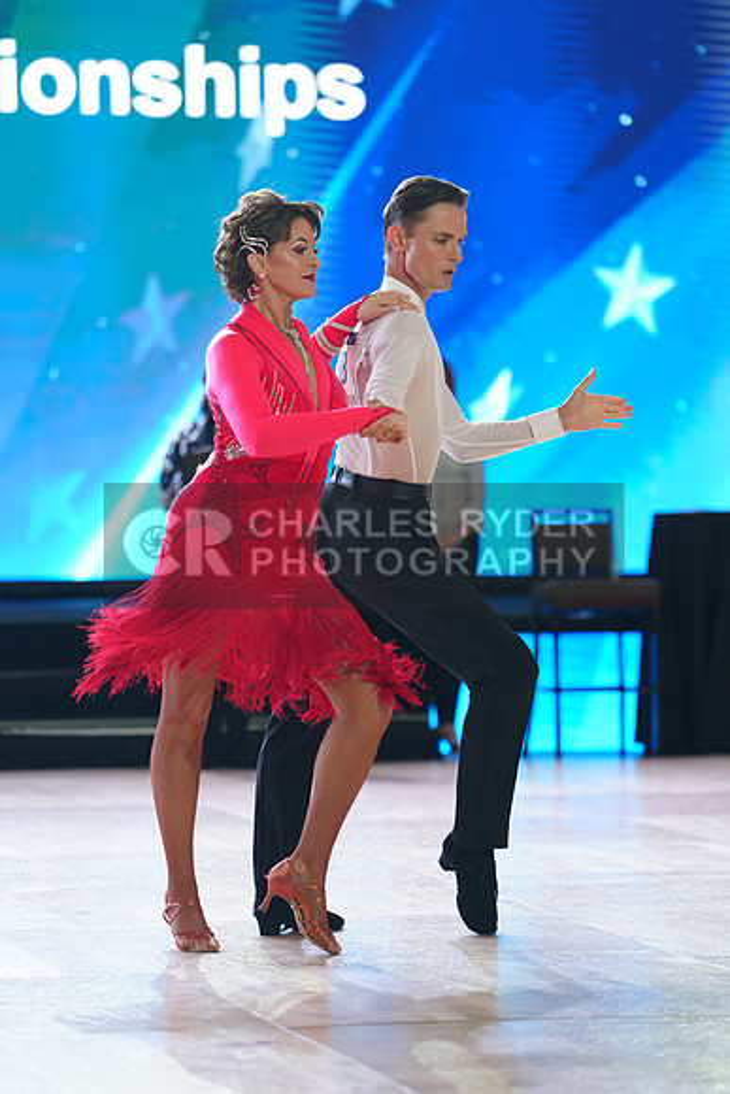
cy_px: 547
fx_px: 4468
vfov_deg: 14.0
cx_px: 365
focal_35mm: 147
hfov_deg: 9.3
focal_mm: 147
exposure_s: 1/400
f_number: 2.8
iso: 1000
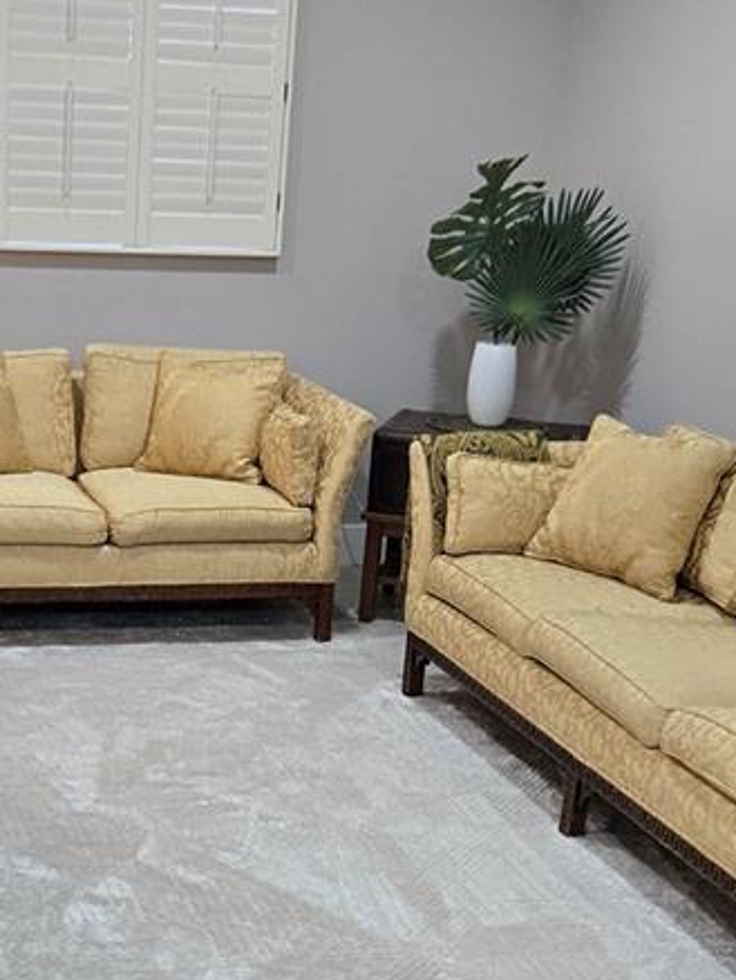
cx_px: 183
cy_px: 653
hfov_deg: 23.1
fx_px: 1784
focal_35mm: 63
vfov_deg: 30.5
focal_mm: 5.4
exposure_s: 1/120
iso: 250
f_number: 1.8
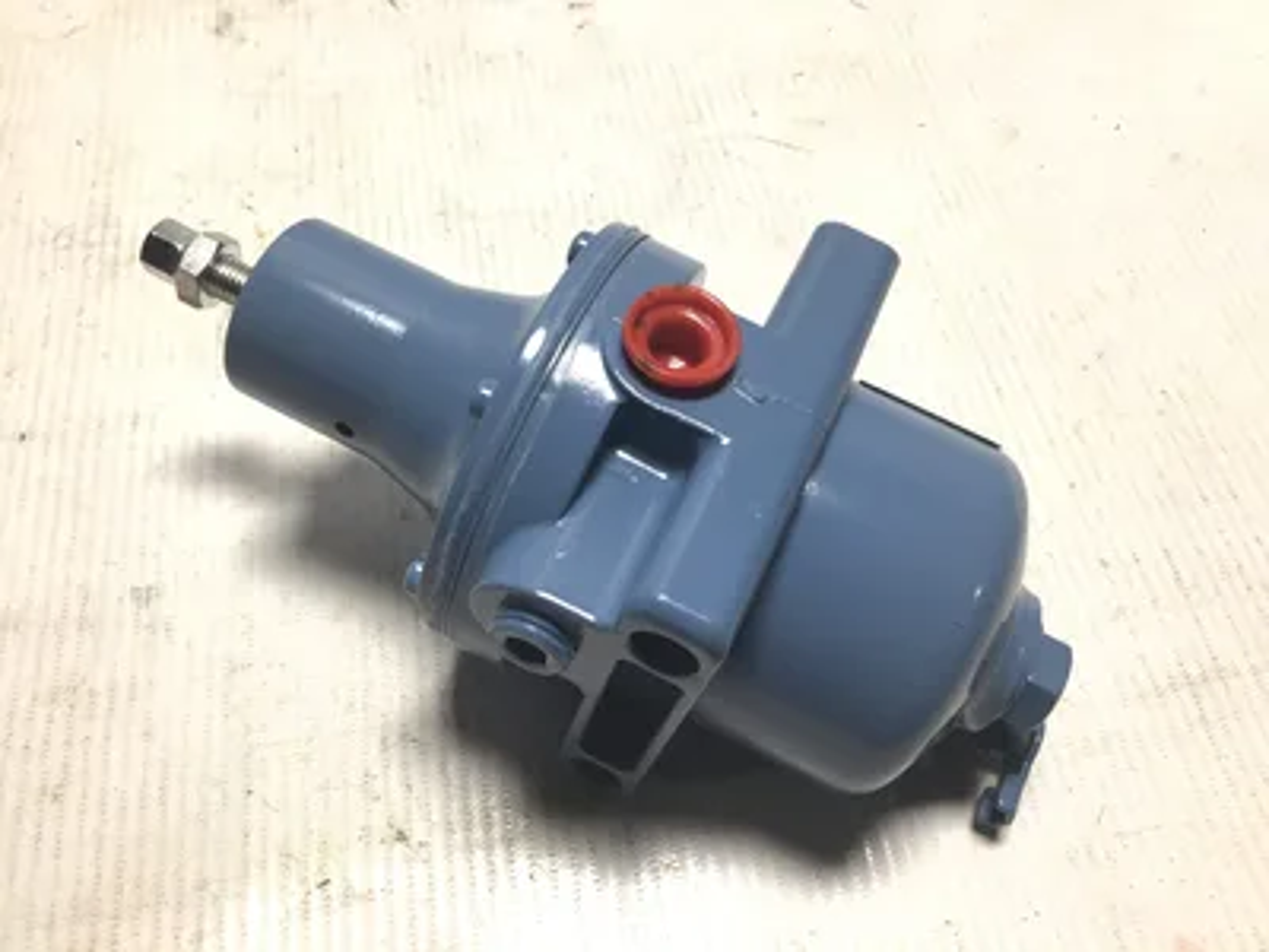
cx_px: 634
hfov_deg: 58.4
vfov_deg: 45.4
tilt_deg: -57.2
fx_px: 1136
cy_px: 476
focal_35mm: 31
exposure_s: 1/120
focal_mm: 3.3
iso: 40
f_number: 2.4
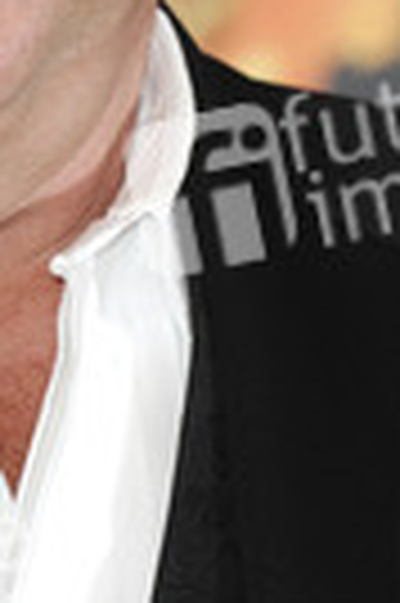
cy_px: -54
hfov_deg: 1.9
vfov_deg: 2.8
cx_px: -52
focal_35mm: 739
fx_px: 12356
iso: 400
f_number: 4.5
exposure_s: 1/160
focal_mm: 165
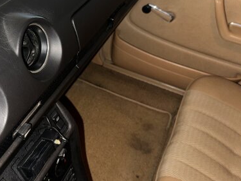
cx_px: 64
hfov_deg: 44.5
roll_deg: -2.7
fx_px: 285
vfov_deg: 34.9
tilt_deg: -39.0
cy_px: 64
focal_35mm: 41
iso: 80
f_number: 1.78
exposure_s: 1/4
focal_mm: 6.86
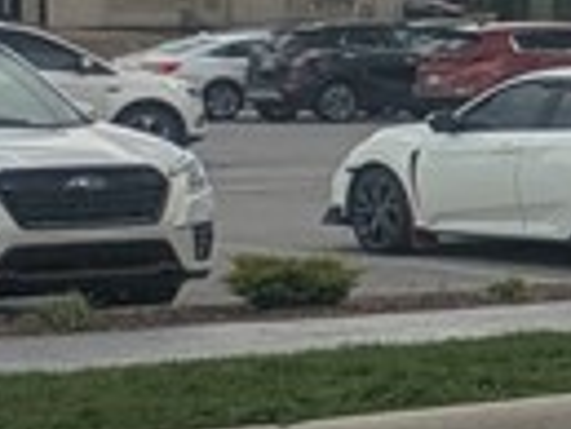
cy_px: -40
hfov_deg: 7.7
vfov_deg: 7.5
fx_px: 3269
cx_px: 2069
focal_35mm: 198
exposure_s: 1/1030
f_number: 1.89
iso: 46
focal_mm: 5.43
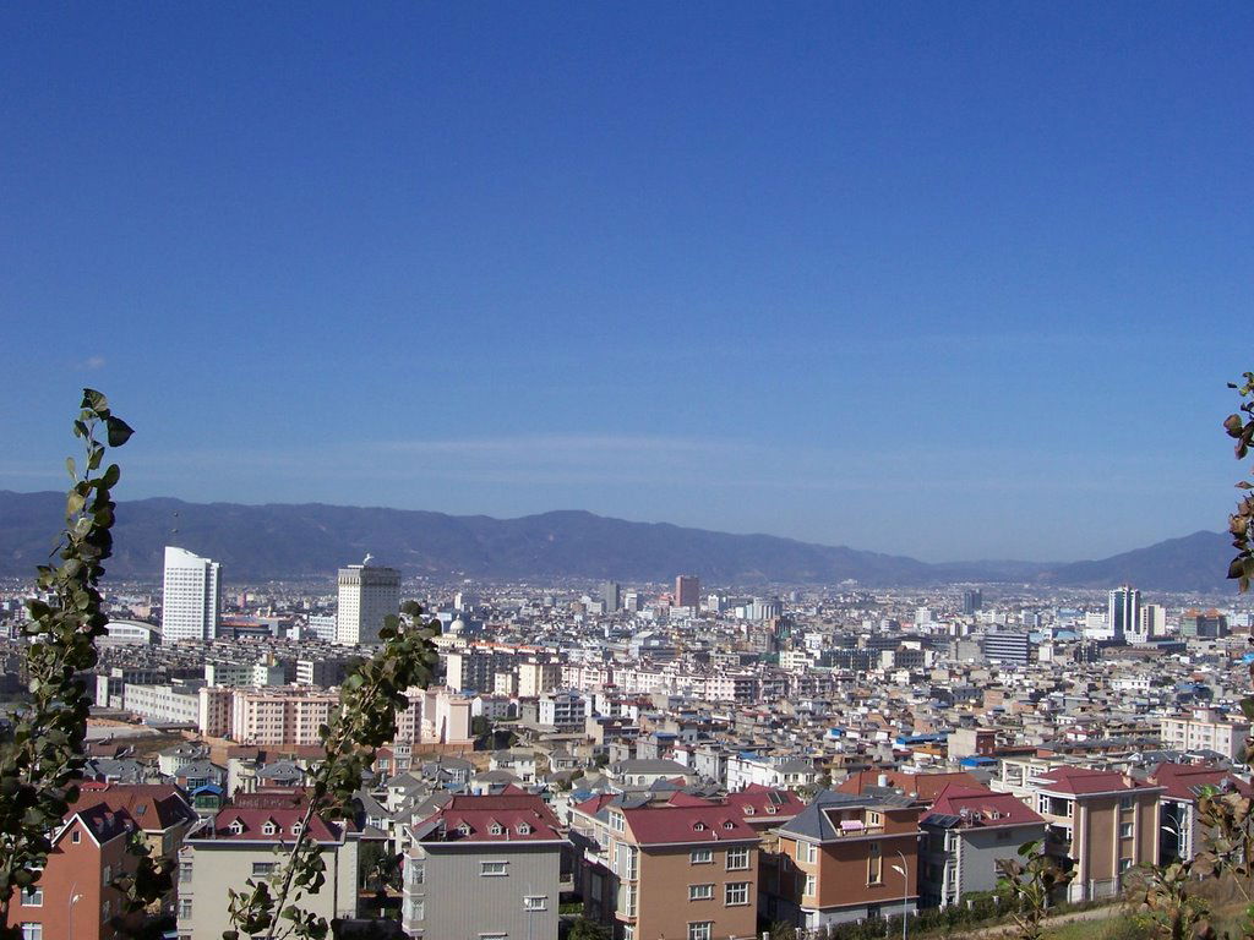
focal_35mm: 42
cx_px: 627
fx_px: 1521
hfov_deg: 44.8
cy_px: 470
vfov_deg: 34.3
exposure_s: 1/750
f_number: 5.6
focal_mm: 7
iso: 80
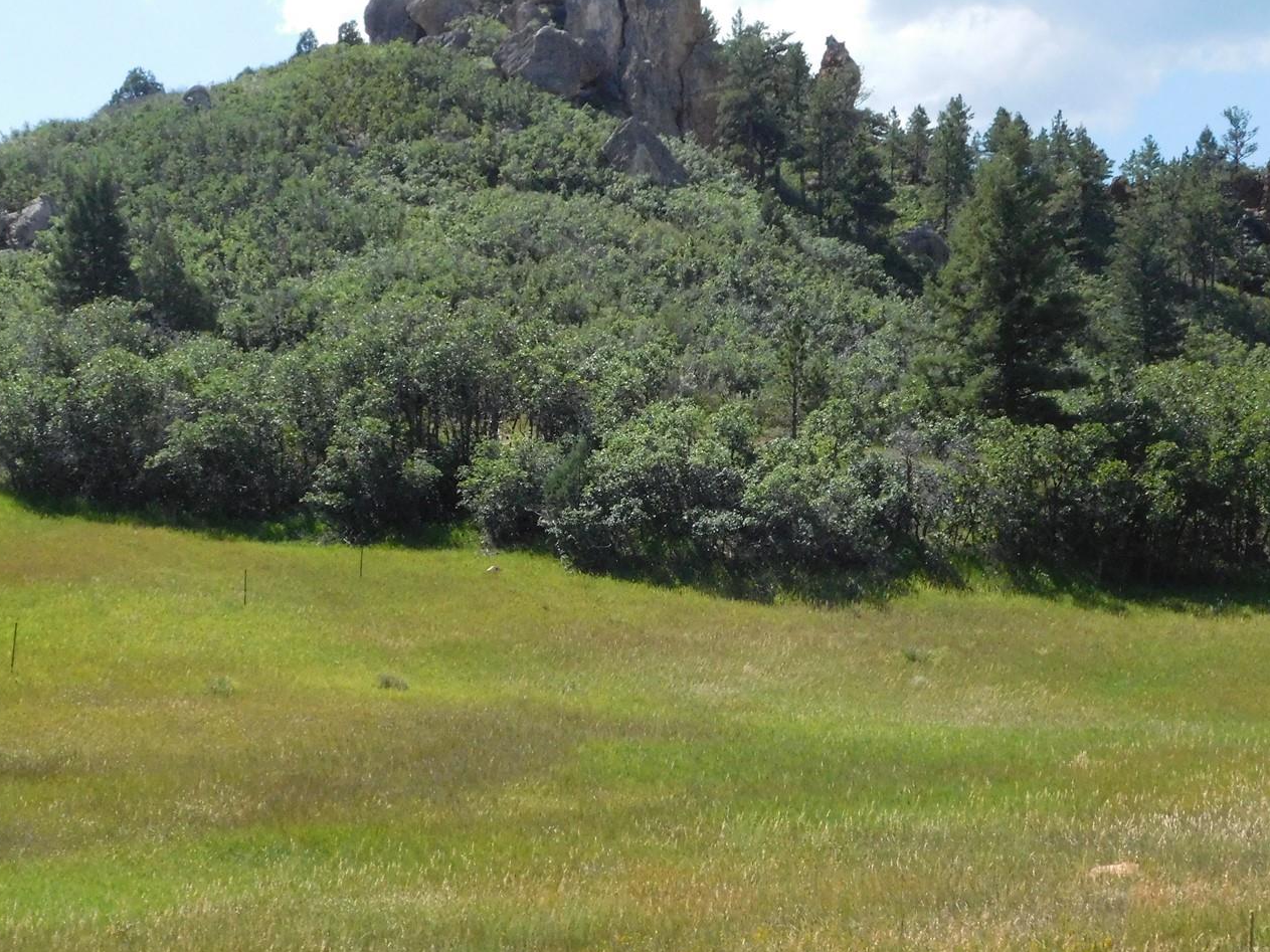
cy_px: 423
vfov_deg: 25.6
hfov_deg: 33.8
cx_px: 645
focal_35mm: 57
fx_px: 2091
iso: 800
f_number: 7.4
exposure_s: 1/1250
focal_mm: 8
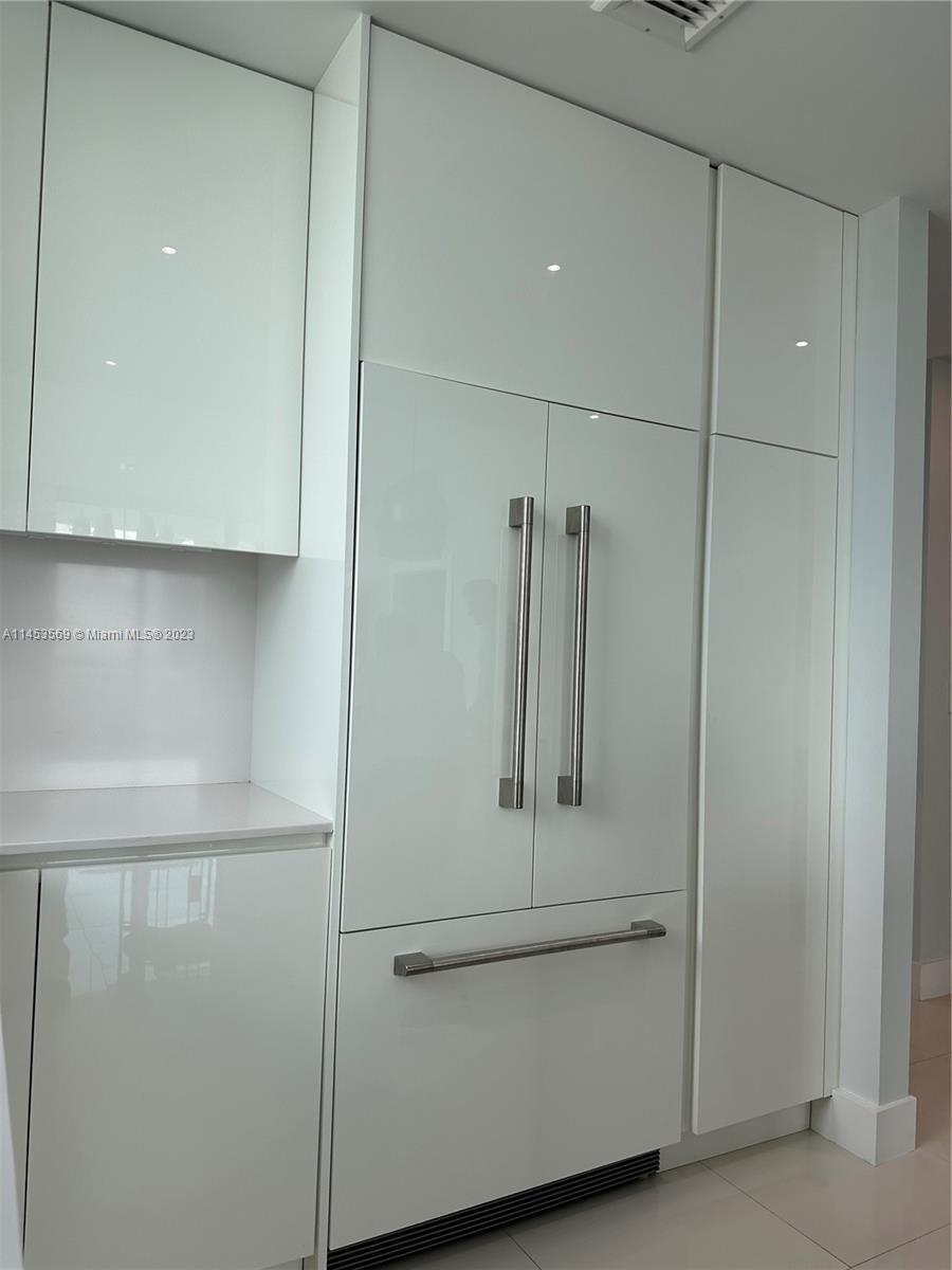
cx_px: 476
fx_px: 880
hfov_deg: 56.8
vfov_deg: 71.6
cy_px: 635
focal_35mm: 24
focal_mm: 6.86
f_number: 1.78
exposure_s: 1/740
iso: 80
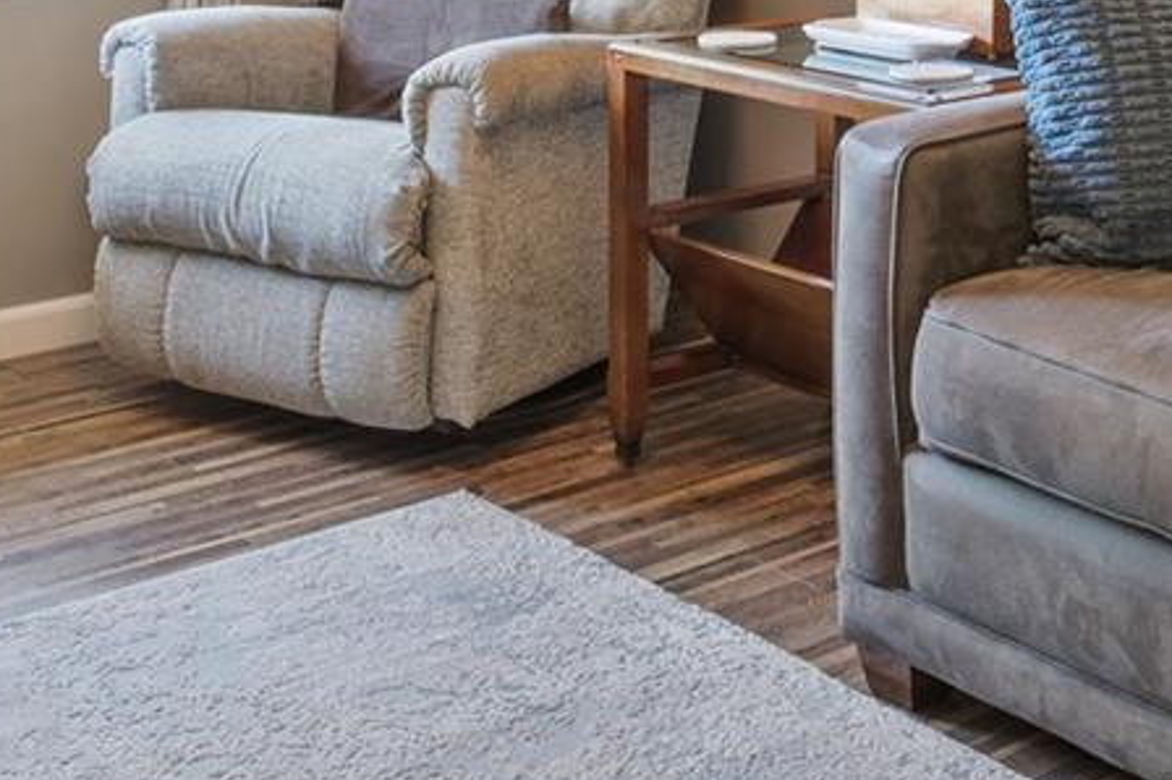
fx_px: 2082
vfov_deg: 19.7
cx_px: 722
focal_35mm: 64
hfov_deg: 31.3
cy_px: -209
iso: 100
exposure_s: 6
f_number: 11
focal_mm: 14
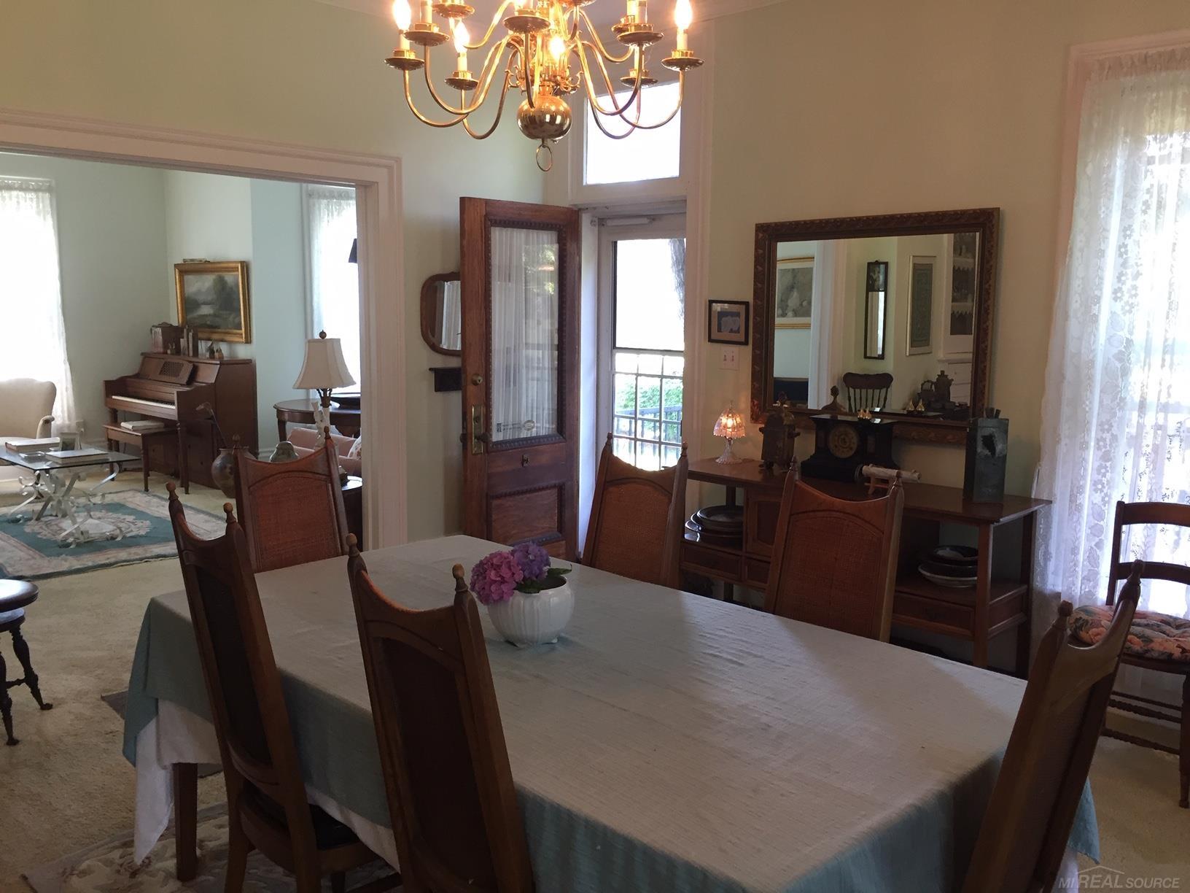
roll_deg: -1.5
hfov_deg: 61.7
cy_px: 446
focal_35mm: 29
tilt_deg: -6.4
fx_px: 997
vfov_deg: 48.2
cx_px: 595
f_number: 2.2
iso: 80
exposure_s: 1/30
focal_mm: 4.15
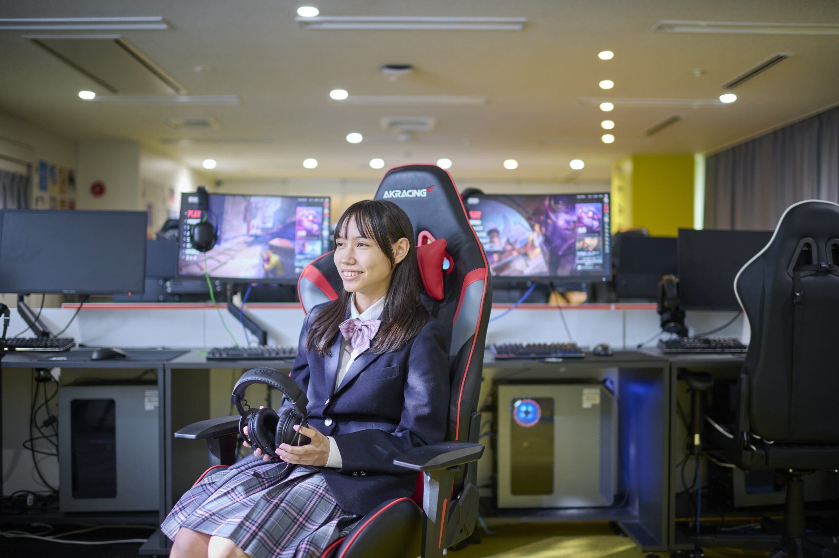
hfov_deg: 54.5
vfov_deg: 37.8
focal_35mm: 35
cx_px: 420
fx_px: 815
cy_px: 279
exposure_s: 1/125
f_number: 1.6
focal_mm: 35
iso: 400
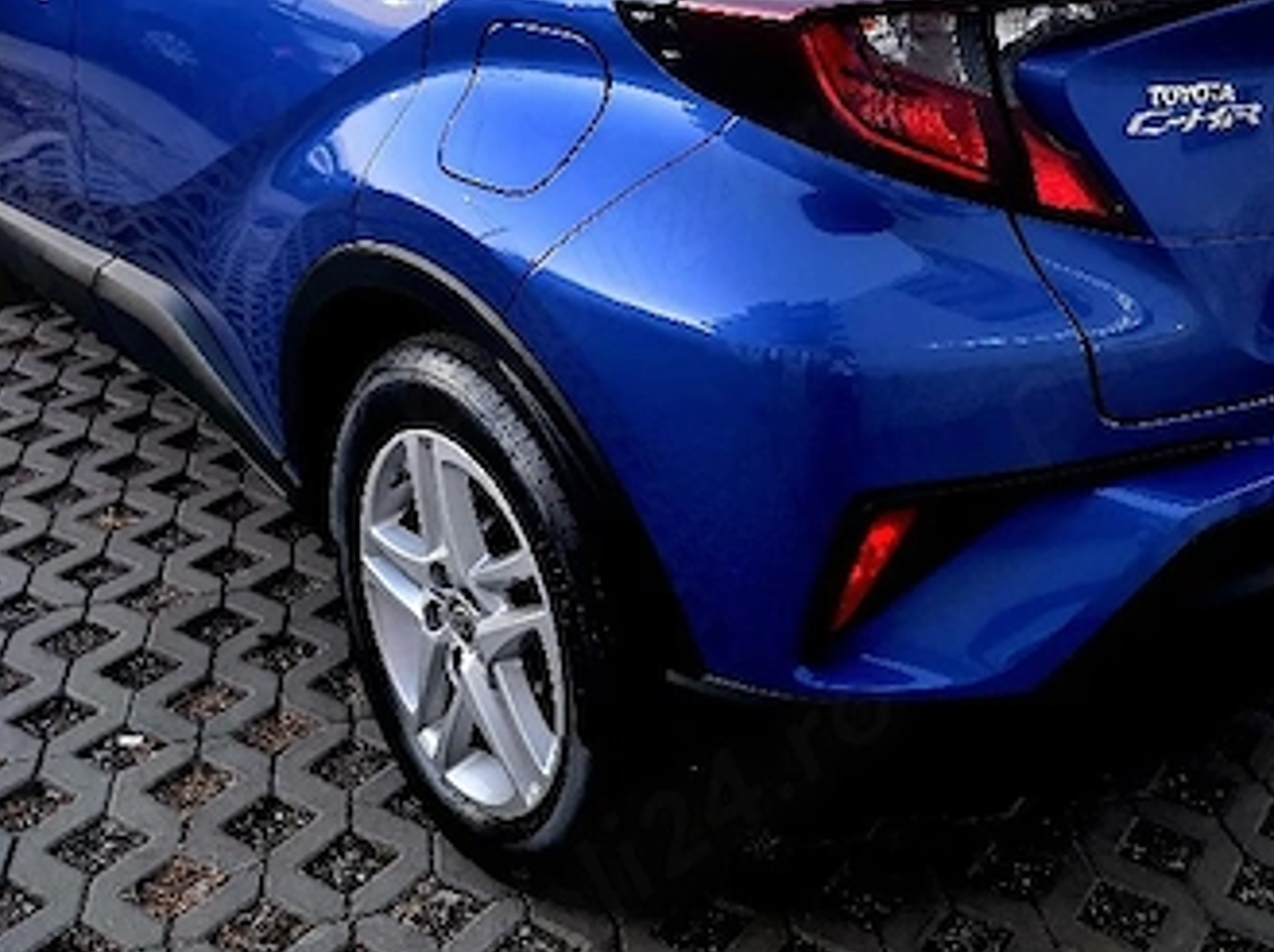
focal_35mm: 42
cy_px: 275
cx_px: 798
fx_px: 1544
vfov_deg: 33.8
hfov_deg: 44.5
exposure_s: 1/101
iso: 640
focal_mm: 6.3
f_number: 1.7
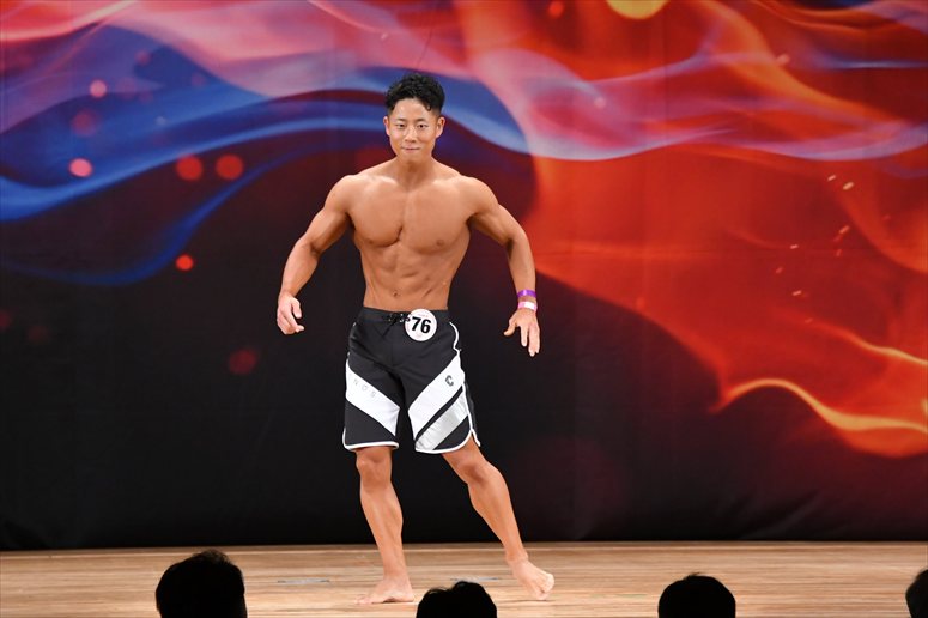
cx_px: 464
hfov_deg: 8.1
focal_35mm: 255
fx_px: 6570
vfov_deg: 5.4
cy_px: 309
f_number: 5.6
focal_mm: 170
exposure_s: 1/400
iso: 3200
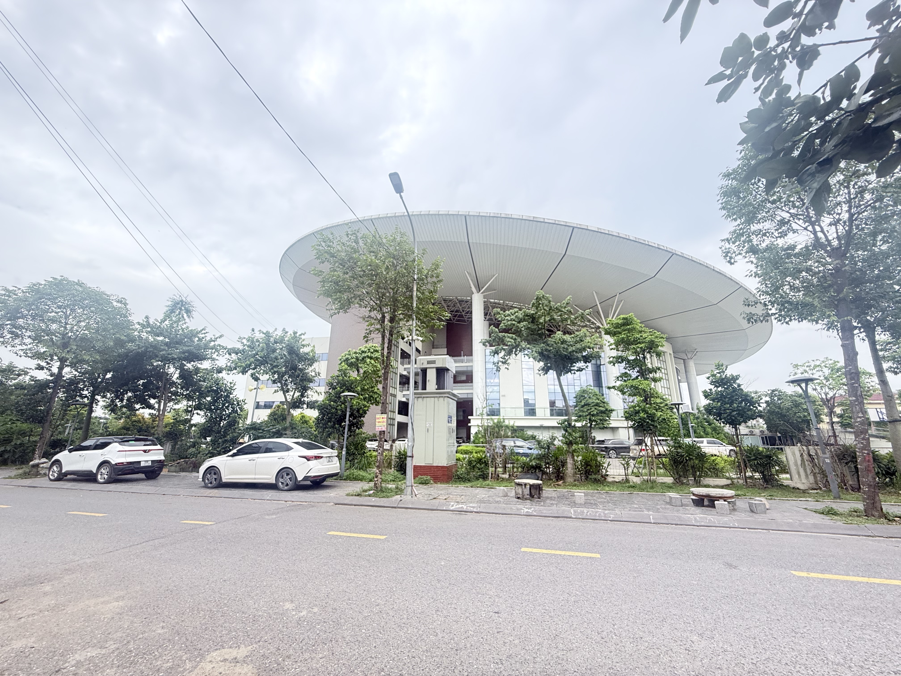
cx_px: 450
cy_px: 338
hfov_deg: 102.1
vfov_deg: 85.7
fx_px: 364
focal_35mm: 14
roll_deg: -0.4
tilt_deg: +17.1
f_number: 2.2
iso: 64
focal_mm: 2.22
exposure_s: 1/198
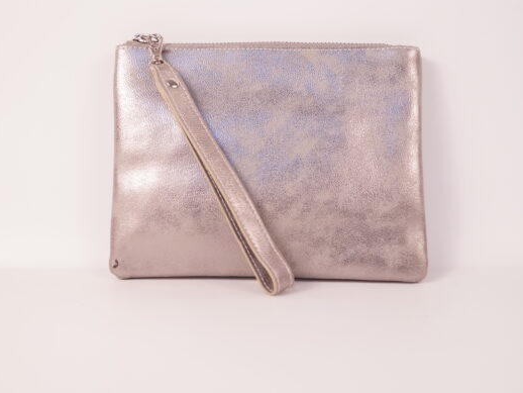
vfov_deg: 29.1
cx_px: 249
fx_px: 756
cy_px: 193
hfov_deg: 38.2
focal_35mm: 50
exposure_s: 1/400
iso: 800
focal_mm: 30
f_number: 4.5
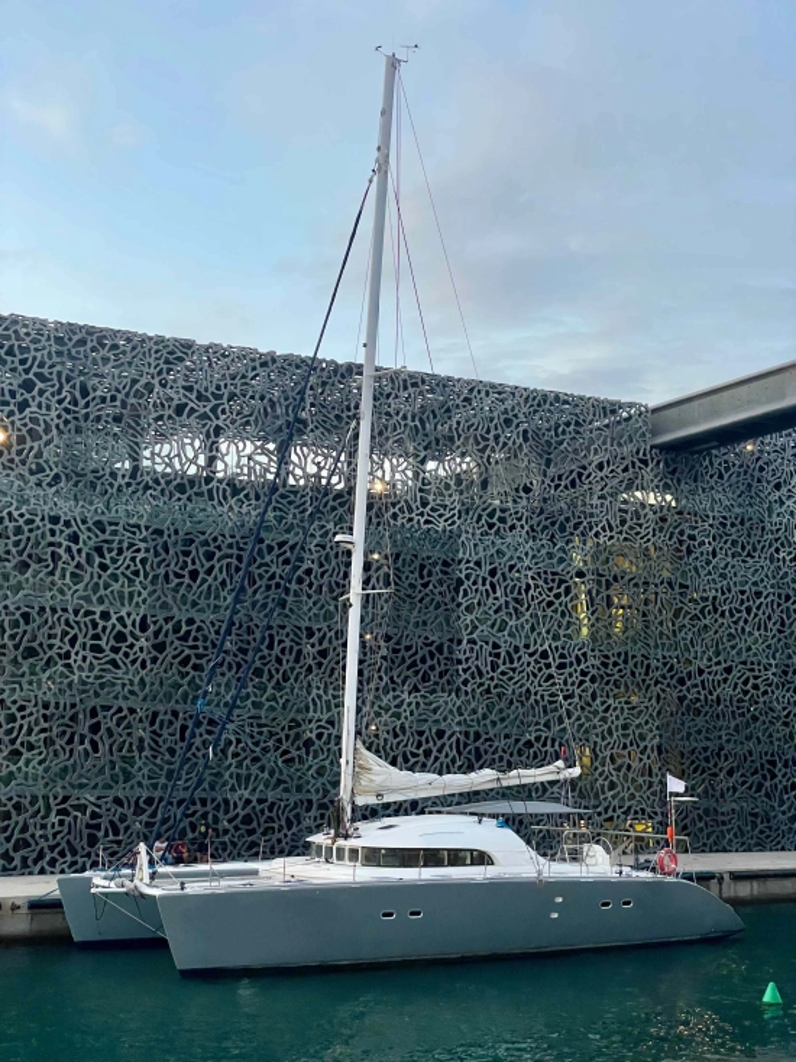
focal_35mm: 52
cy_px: 531
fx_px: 1595
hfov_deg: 28.0
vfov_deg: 36.8
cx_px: 398
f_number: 2
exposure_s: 1/52
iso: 800
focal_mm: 6
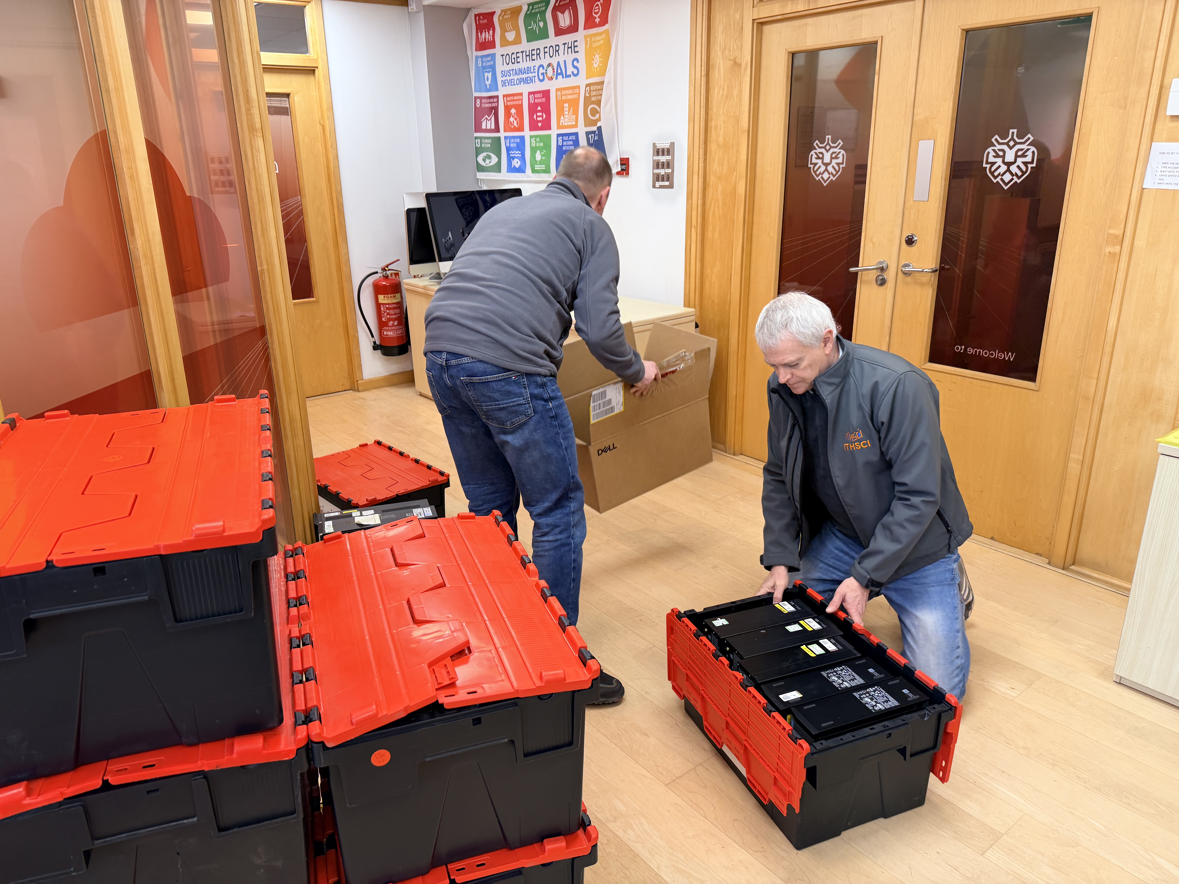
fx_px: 817
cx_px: 590
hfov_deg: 71.6
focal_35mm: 24
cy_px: 442
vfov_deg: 56.8
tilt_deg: -17.0
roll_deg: +1.0
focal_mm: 6.76
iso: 125
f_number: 1.78
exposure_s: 1/100
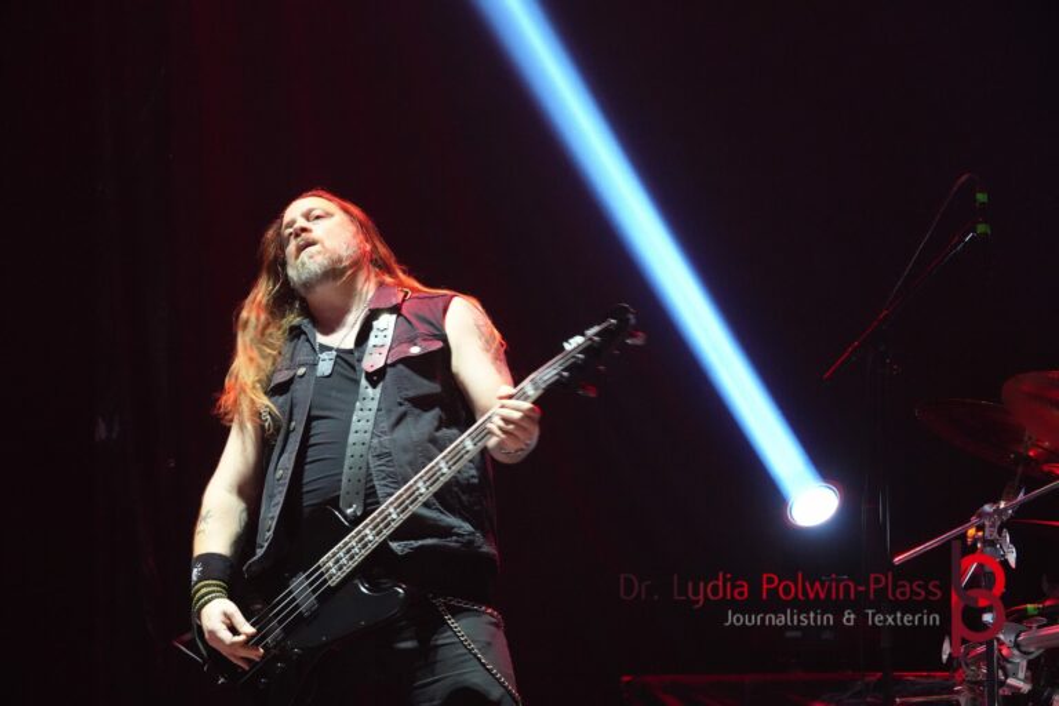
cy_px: 353
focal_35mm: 94
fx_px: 2780
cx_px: 530
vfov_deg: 14.5
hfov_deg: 21.6
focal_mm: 63
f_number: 5
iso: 6400
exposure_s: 1/80
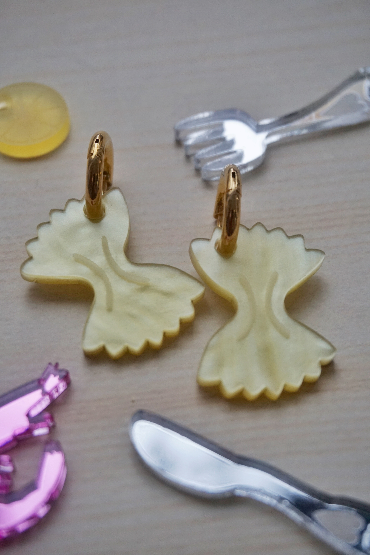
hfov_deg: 23.8
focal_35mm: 57
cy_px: 278
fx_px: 879
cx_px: 185
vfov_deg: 35.1
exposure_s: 1/160
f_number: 5.6
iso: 800
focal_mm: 38
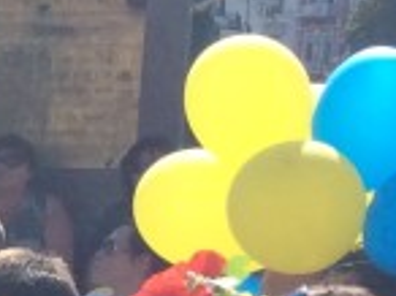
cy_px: 420
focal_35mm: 225
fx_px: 2570
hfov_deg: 7.5
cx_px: -903
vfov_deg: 6.5
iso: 32
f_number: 2.4
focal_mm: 3.3
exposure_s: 1/1040
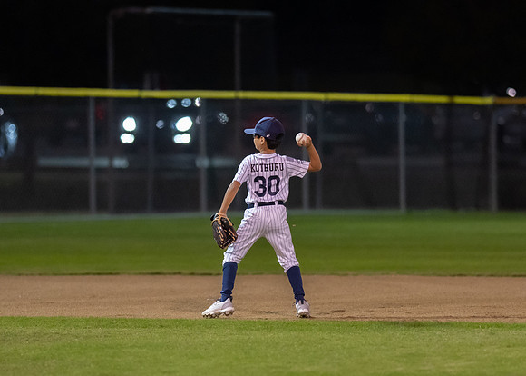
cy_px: 206
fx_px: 4785
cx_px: 276
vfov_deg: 4.5
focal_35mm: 320
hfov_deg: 6.3
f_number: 1.8
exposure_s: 1/1000
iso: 2500
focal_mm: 135
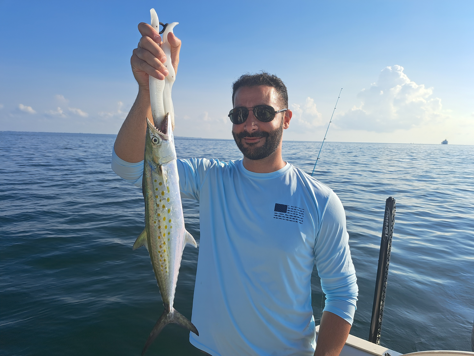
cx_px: 237
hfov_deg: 71.6
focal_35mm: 24
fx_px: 329
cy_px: 178
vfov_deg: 56.8
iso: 50
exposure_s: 1/1261
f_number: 1.8
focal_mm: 5.23
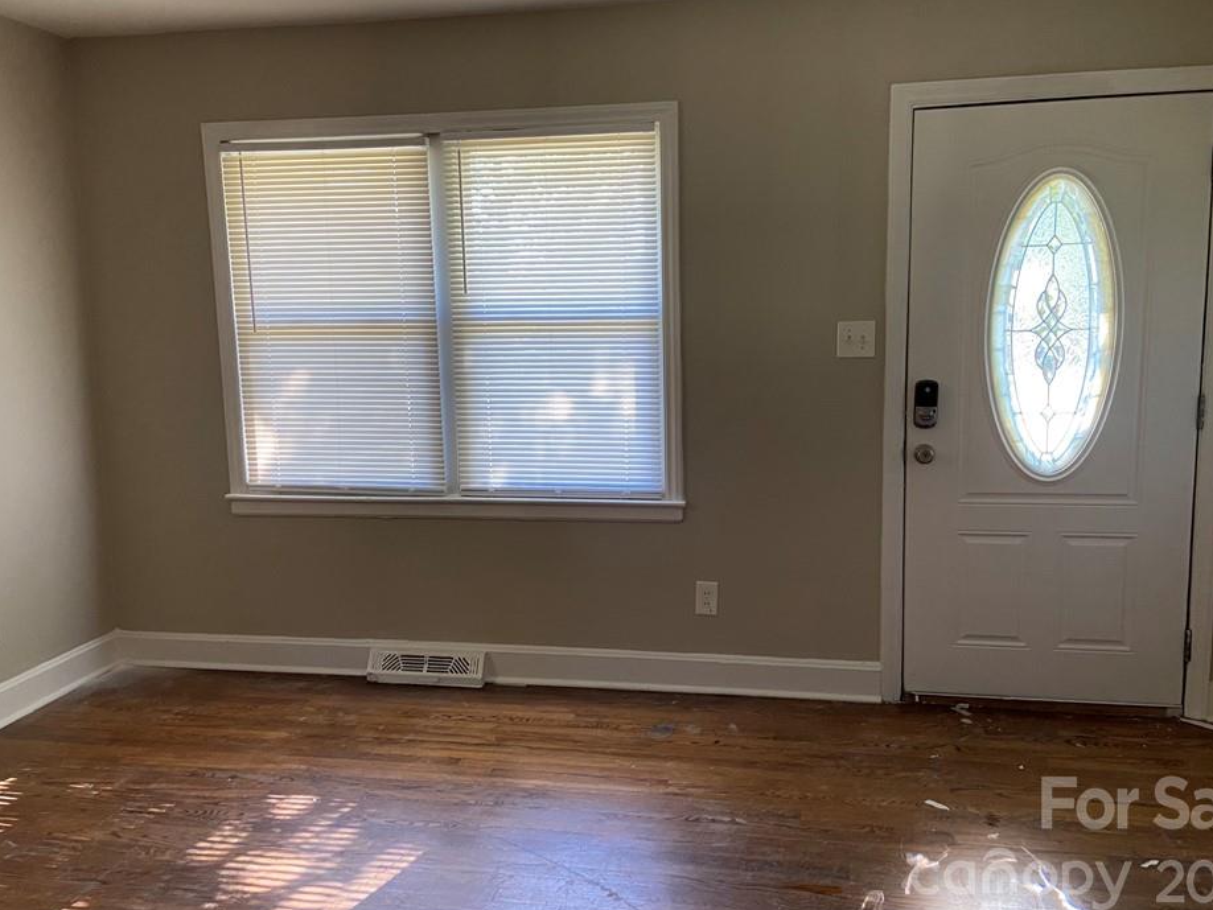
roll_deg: +1.7
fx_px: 1016
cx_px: 630
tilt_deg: -7.9
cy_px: 461
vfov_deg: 48.2
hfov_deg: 61.6
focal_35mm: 29
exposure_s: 1/71
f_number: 1.8
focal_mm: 4.25
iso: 125
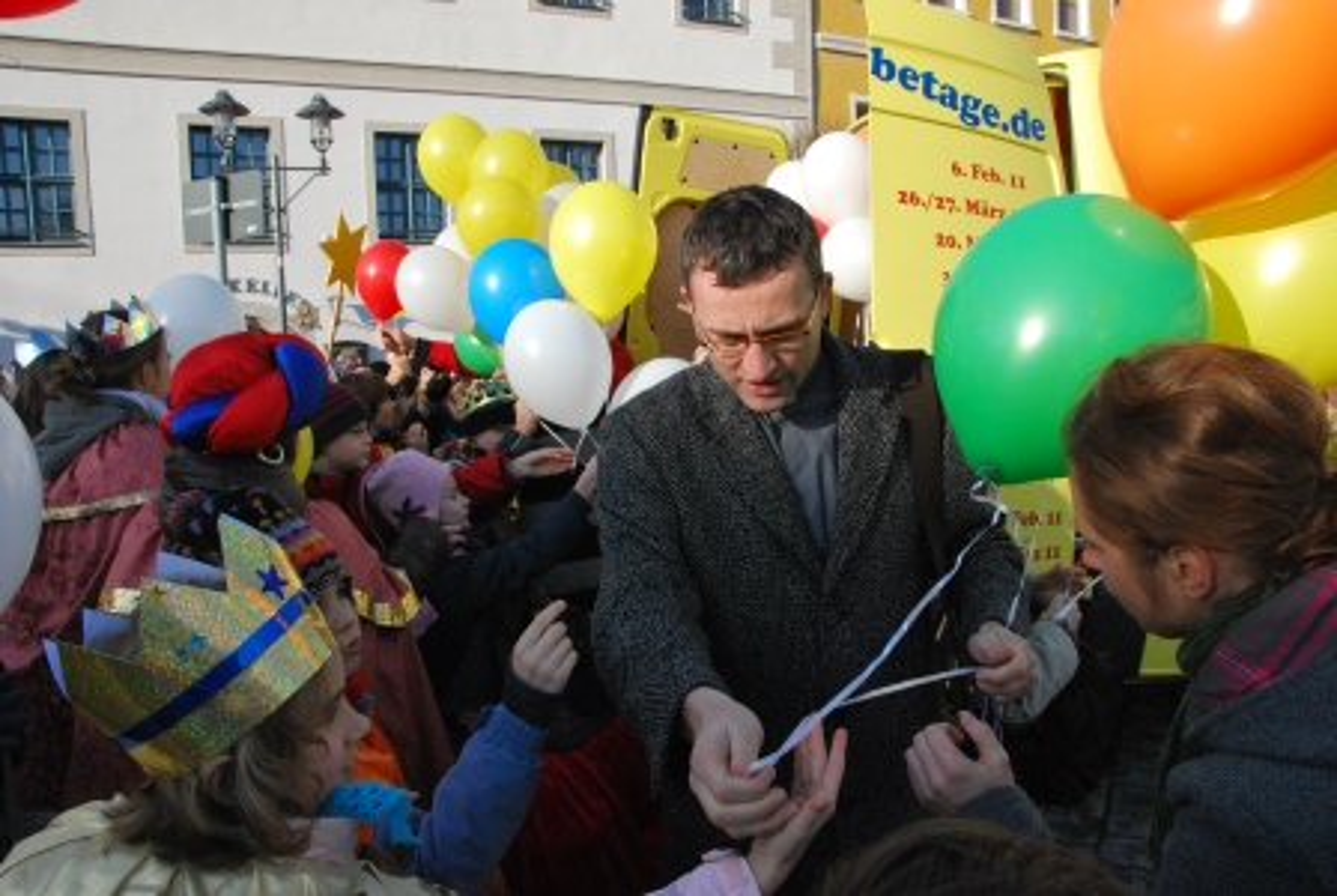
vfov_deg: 48.1
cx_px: 668
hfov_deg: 67.3
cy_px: 448
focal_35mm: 27
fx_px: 1004
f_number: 11
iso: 800
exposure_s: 1/500
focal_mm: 18
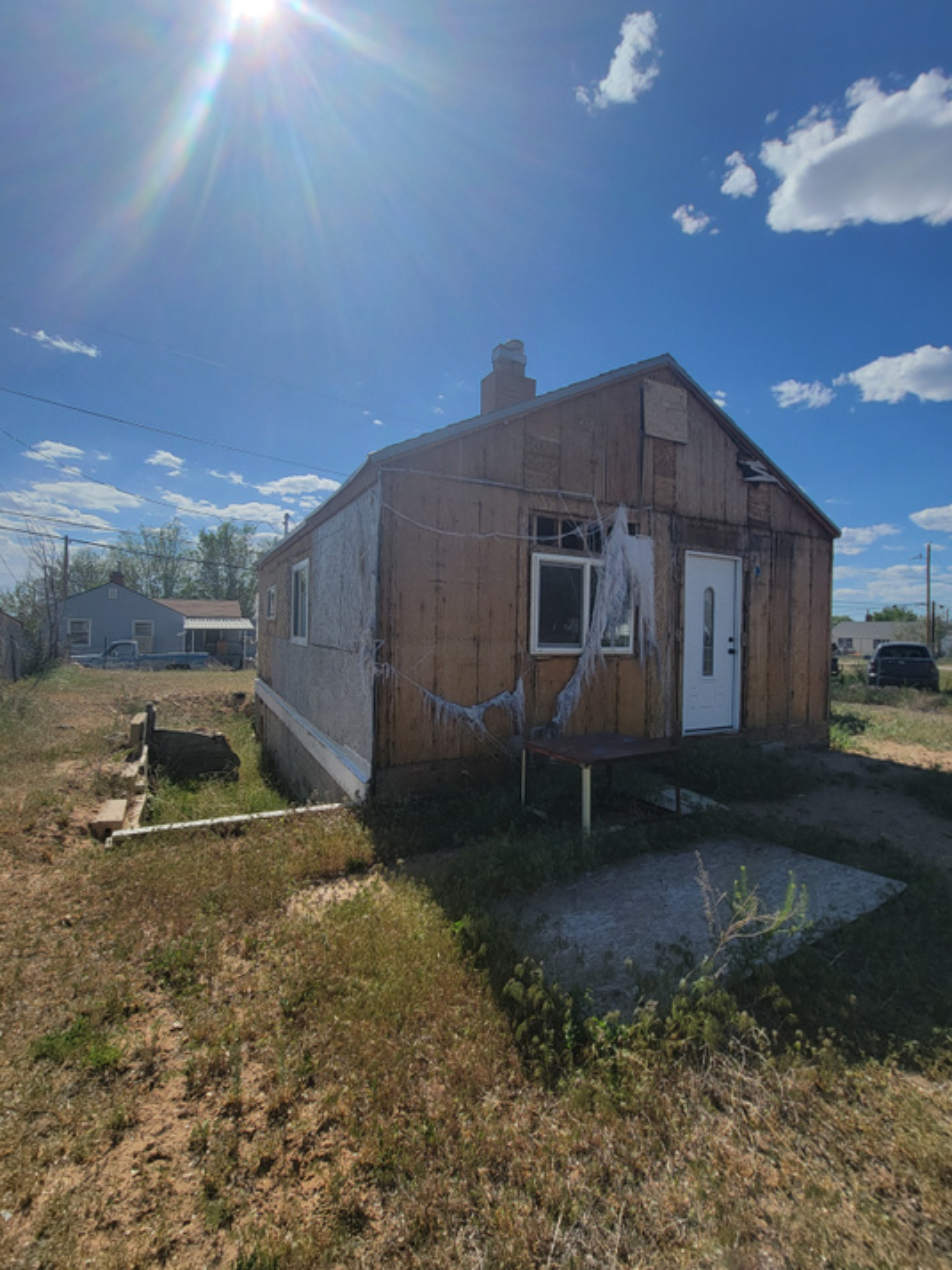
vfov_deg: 102.1
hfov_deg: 85.7
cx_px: 493
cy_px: 632
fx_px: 513
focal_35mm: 14
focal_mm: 2.2
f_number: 2.2
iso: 50
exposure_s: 1/3143
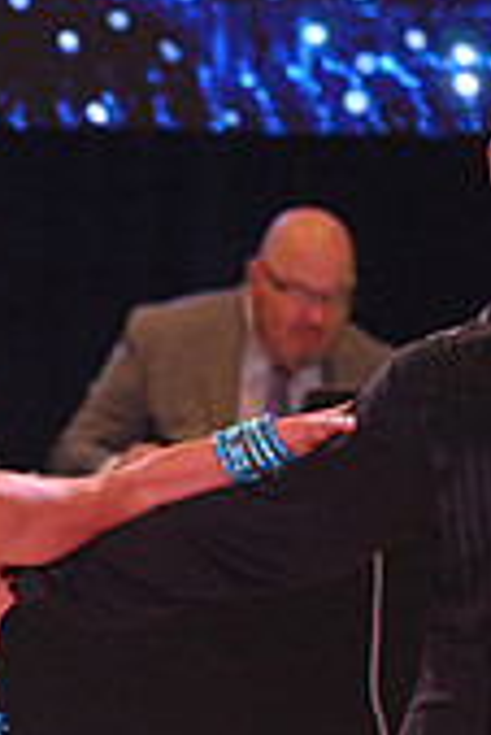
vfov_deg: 4.0
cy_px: 1070
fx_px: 10514
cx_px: 224
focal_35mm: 515
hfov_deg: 2.7
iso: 2000
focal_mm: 150
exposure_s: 1/400
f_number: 5
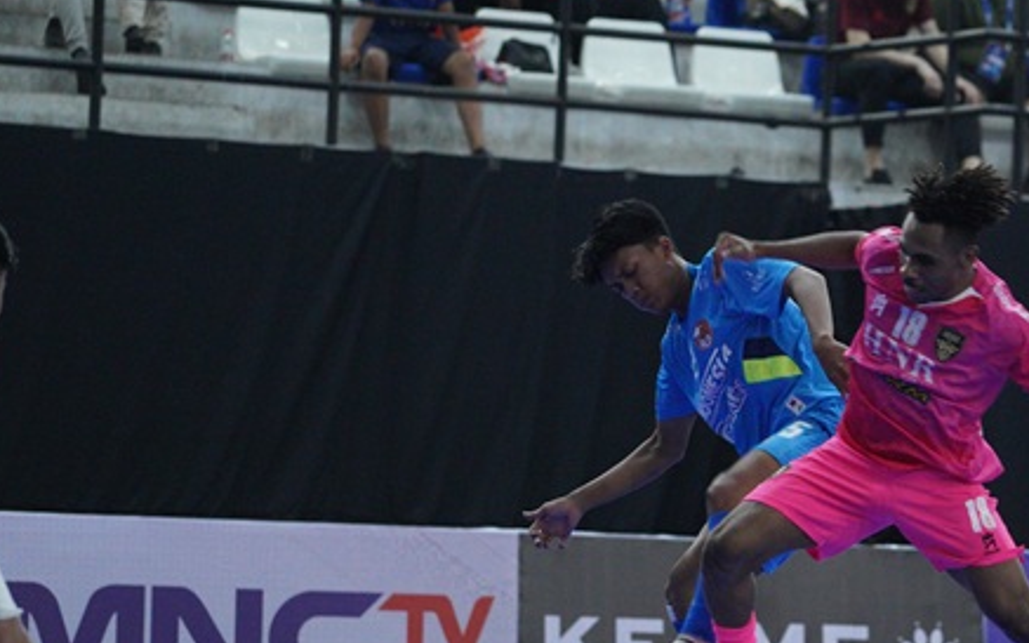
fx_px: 6954
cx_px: 850
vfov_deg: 5.3
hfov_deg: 8.4
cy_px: 296
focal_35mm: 248
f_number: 4
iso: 8000
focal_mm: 133
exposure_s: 1/400
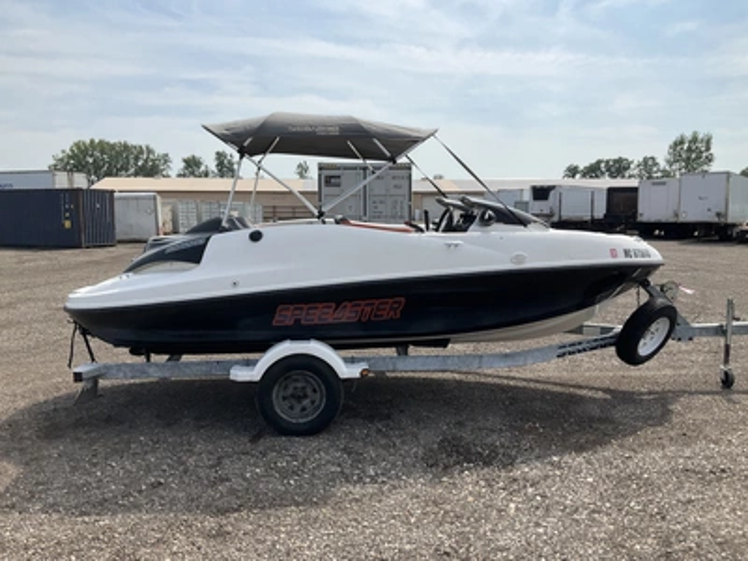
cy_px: 280
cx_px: 374
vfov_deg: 48.2
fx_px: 627
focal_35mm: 29
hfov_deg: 61.7
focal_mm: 3
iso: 25
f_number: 1.8
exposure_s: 1/2427
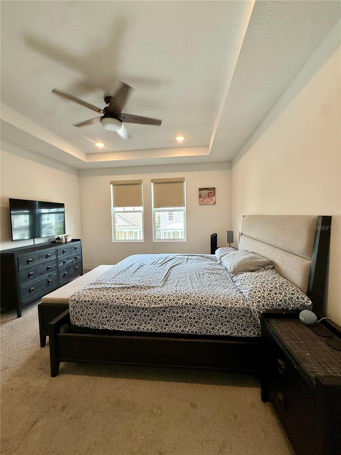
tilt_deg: -2.8
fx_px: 184
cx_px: 170
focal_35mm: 14
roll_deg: +0.8
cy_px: 228
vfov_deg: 102.1
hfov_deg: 85.7
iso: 125
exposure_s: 1/120
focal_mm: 2.22
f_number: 2.2
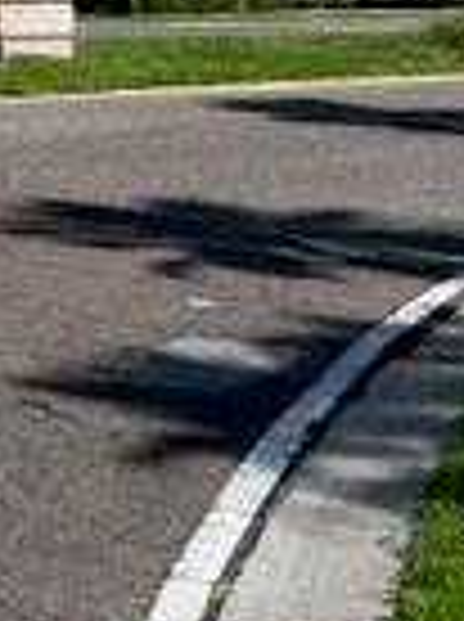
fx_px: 2169
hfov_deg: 11.3
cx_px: -374
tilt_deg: -1.6
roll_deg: -0.4
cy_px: -36
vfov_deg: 15.9
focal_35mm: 121
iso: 50
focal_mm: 5.7
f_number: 1.5
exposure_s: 1/5319
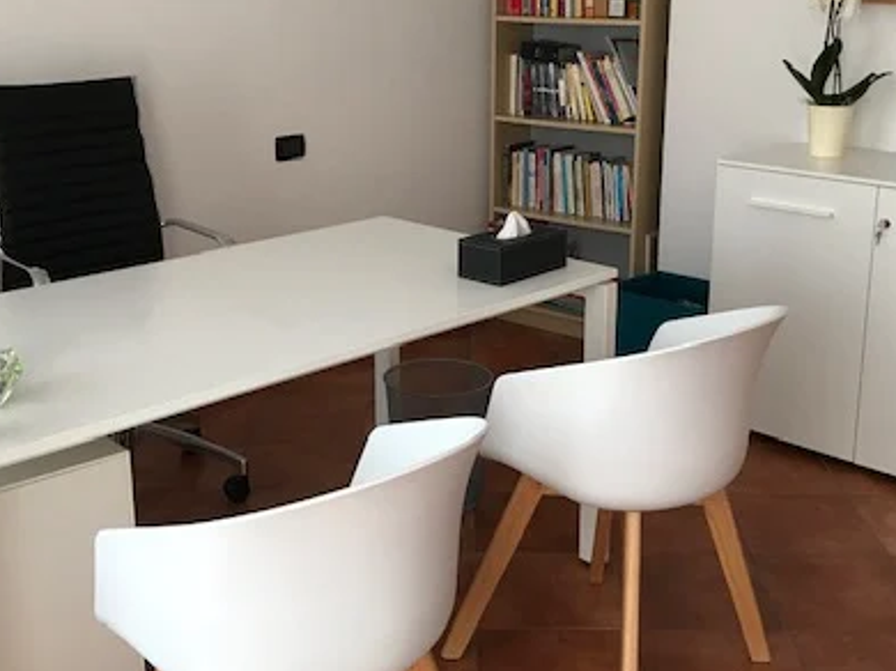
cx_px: 457
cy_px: 253
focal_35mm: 46
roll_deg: -1.5
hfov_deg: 41.3
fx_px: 1190
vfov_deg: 31.4
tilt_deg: -12.3
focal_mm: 3.99
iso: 25
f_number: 1.8
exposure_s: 1/33
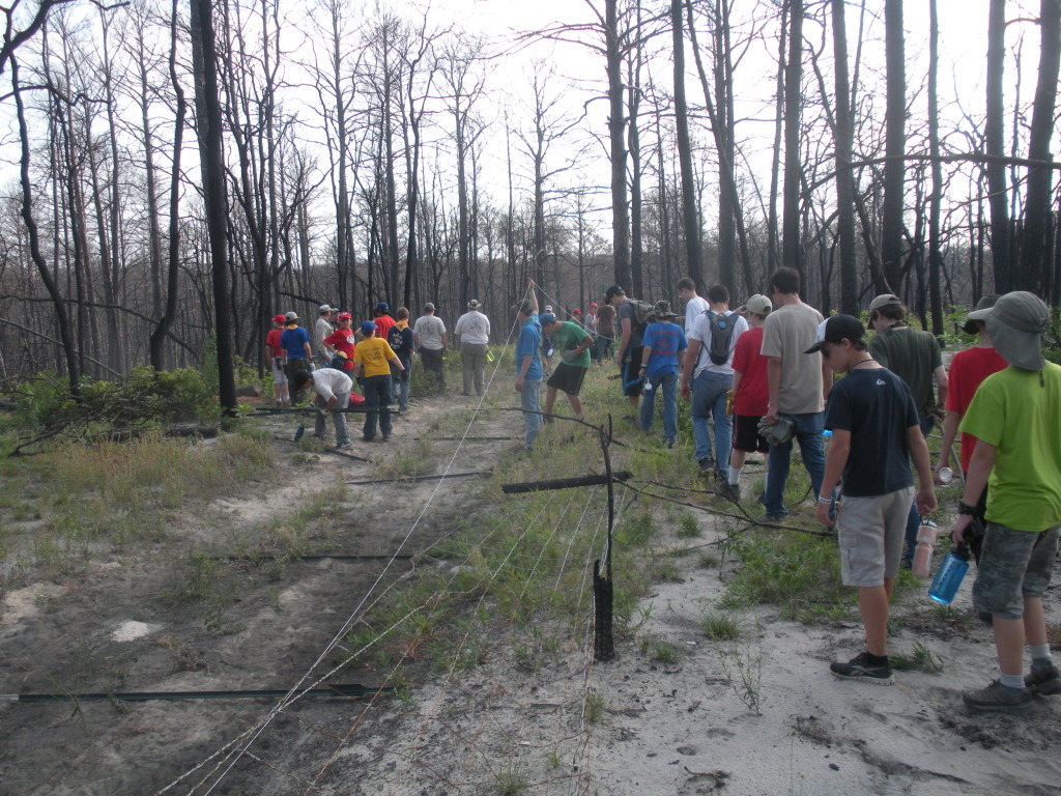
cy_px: 398
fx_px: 1103
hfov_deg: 51.4
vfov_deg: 39.7
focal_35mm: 36
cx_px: 530
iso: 64
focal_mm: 6.3
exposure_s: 1/226
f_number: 3.5
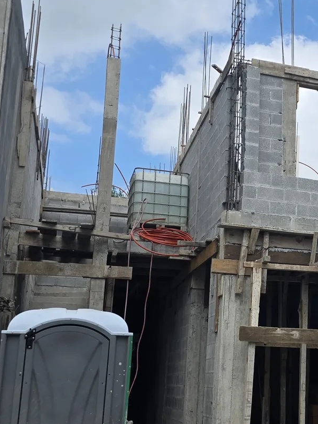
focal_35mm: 55
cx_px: 336
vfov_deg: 34.8
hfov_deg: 25.0
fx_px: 674
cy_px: 250
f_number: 1.7
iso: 80
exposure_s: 1/5778
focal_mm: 6.3
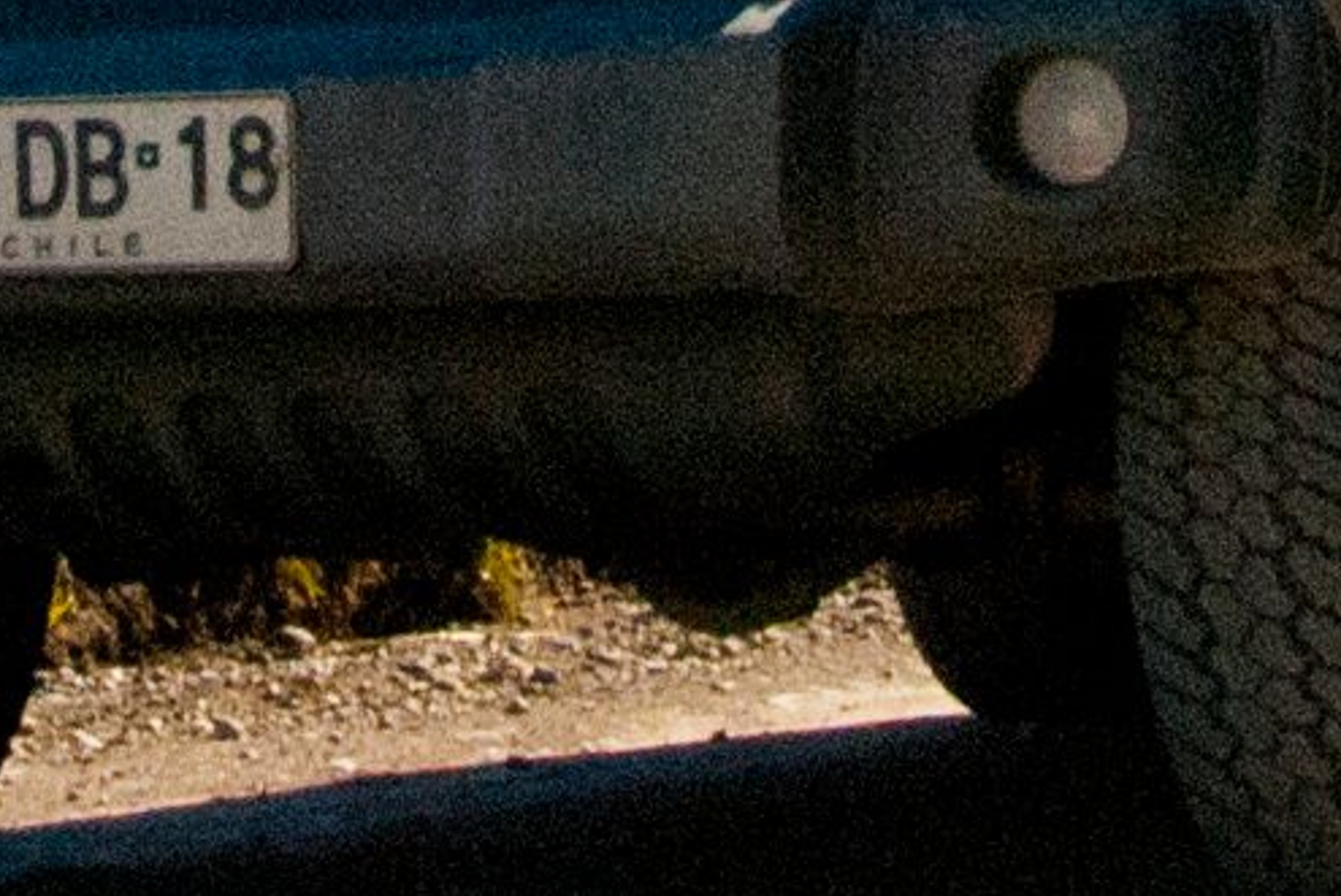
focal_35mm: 223
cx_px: 851
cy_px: -1822
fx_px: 8311
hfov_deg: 9.2
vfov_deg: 5.7
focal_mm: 19
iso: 640
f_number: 11
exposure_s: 1/640
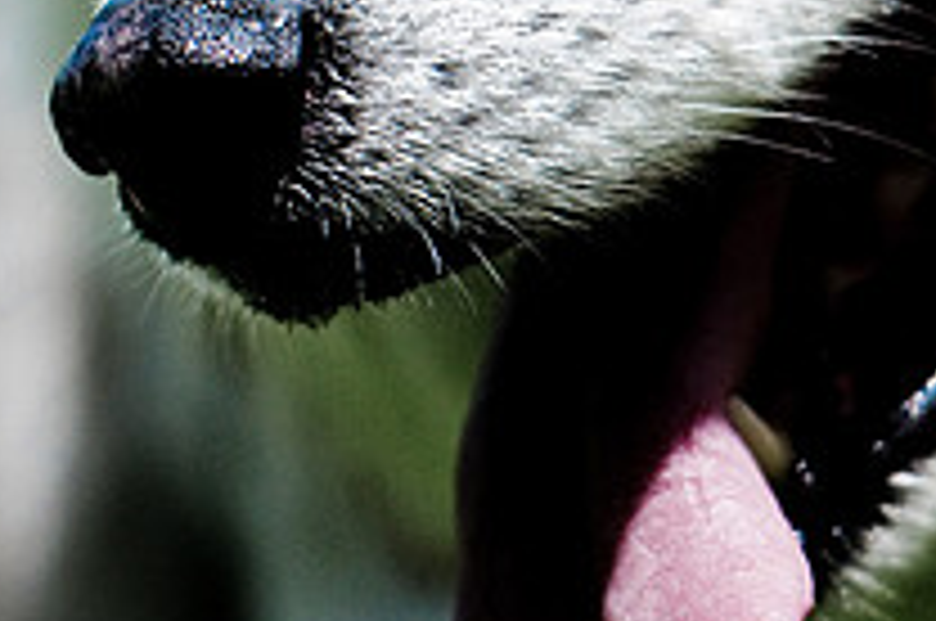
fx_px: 19574
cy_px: -173
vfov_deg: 1.8
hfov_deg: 2.7
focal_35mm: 754
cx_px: 117
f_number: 2.8
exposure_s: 1/6400
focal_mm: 180
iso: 200
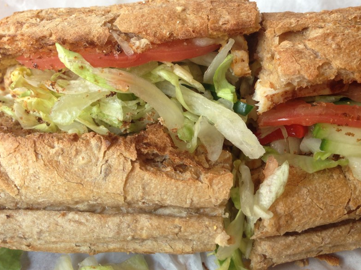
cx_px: 221
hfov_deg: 43.6
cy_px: 109
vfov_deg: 33.5
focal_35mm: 43
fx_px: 448
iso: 50
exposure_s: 1/20
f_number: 2.4
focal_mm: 4.13
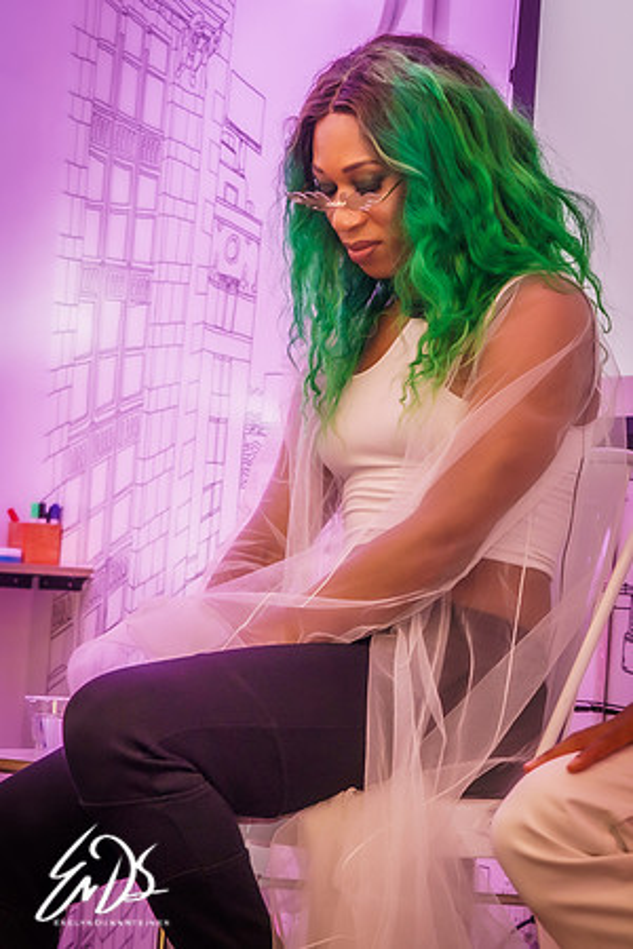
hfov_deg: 9.9
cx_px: 530
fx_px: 3645
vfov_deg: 14.8
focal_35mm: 138
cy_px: 282
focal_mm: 65
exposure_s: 1/125
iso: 500
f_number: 4.5
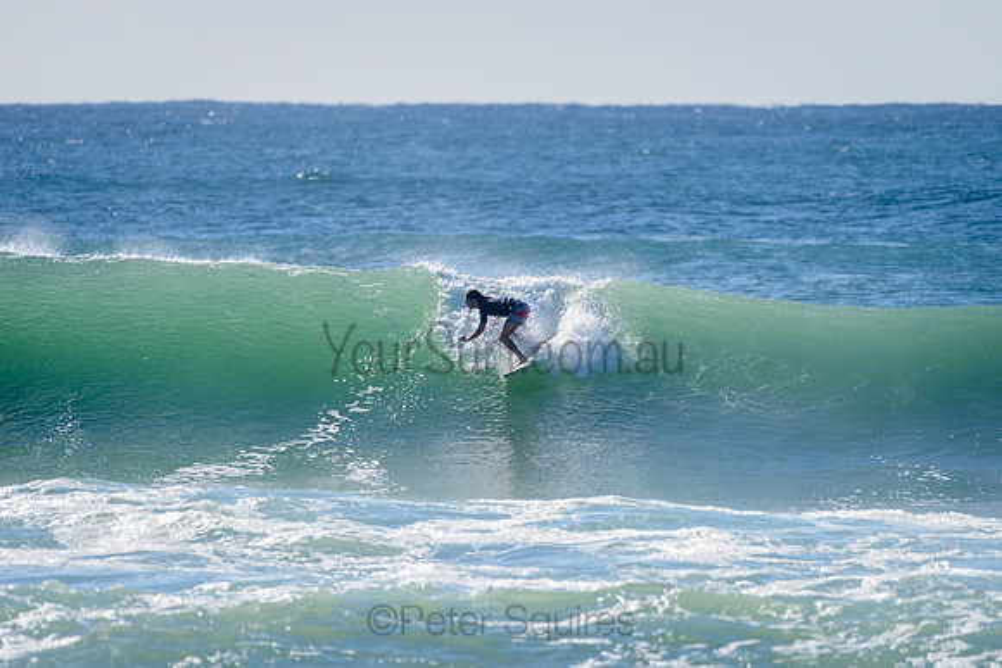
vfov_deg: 2.7
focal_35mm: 511
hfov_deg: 4.0
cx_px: 507
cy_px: 334
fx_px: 14212
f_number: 5.6
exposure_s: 1/2000
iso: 200
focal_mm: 500
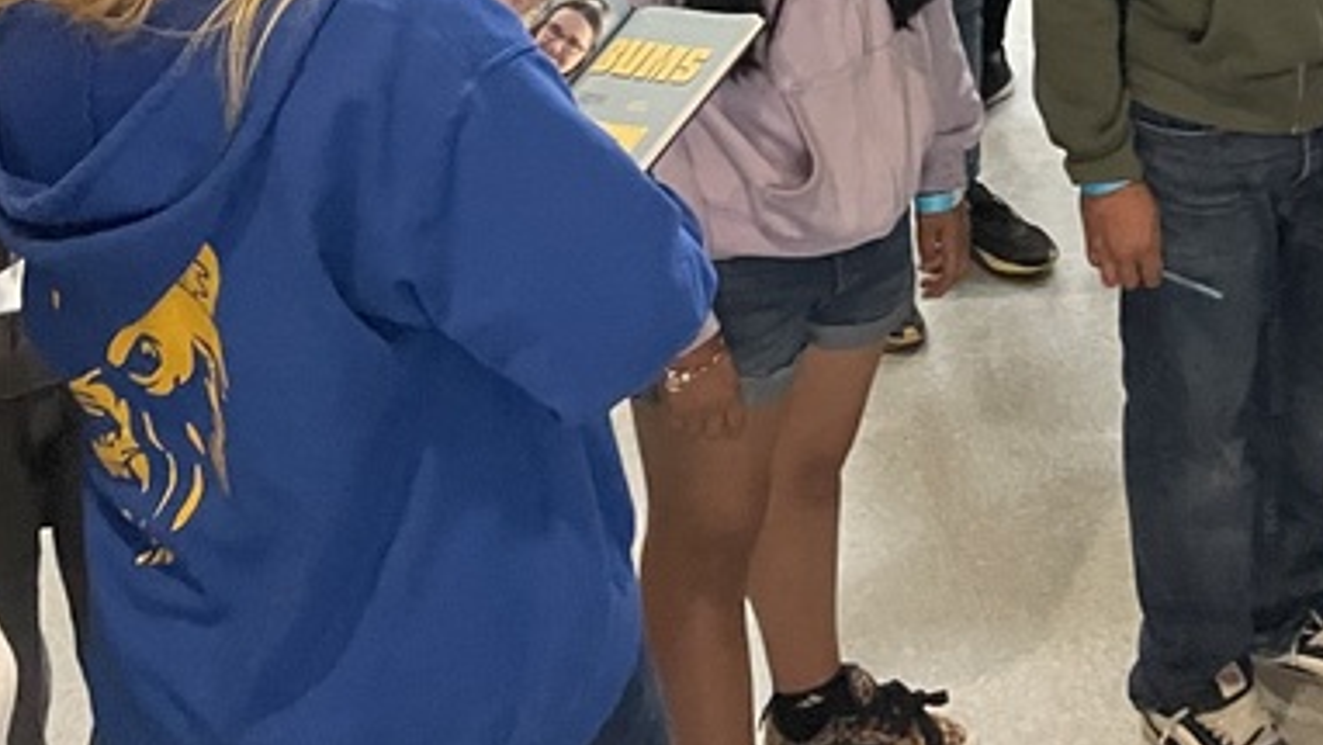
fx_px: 2667
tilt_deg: -8.5
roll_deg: +0.1
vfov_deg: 13.8
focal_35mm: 76
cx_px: 1181
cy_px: -690
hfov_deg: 26.9
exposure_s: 1/60
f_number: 1.6
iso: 320
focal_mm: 4.2
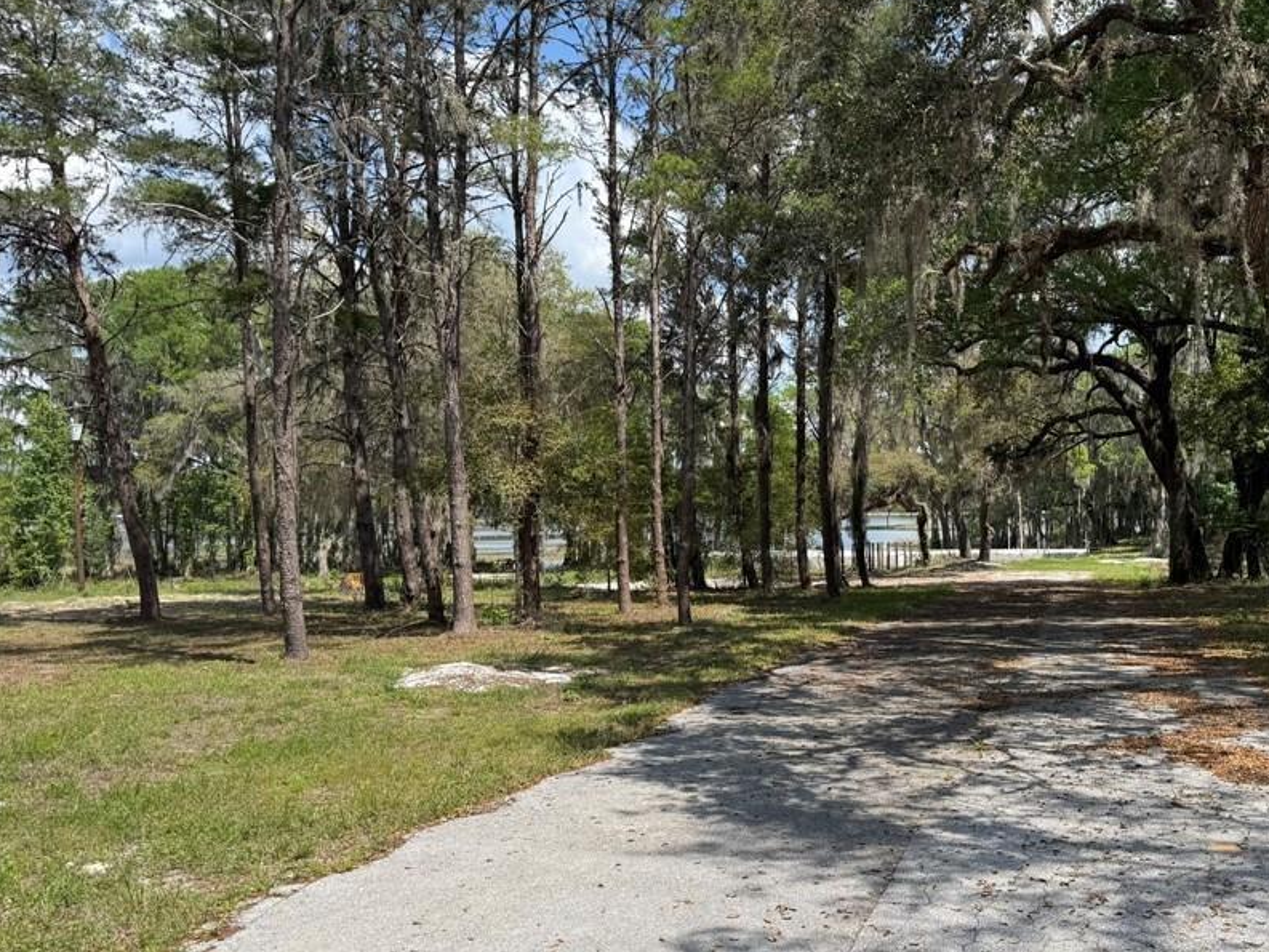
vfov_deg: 45.4
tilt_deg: +0.4
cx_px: 815
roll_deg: +0.6
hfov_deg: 57.4
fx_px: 1137
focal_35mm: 31
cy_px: 518
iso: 80
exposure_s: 1/3584
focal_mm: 6.76
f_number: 1.78
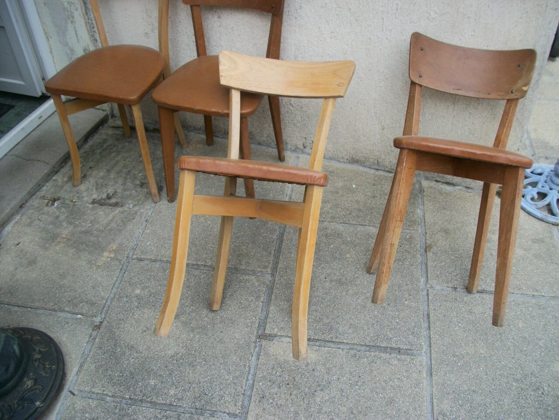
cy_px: 210
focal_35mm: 32
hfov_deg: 56.8
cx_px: 280
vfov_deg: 44.2
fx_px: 517
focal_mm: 5.7
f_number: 2.9
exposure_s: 1/200
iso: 80
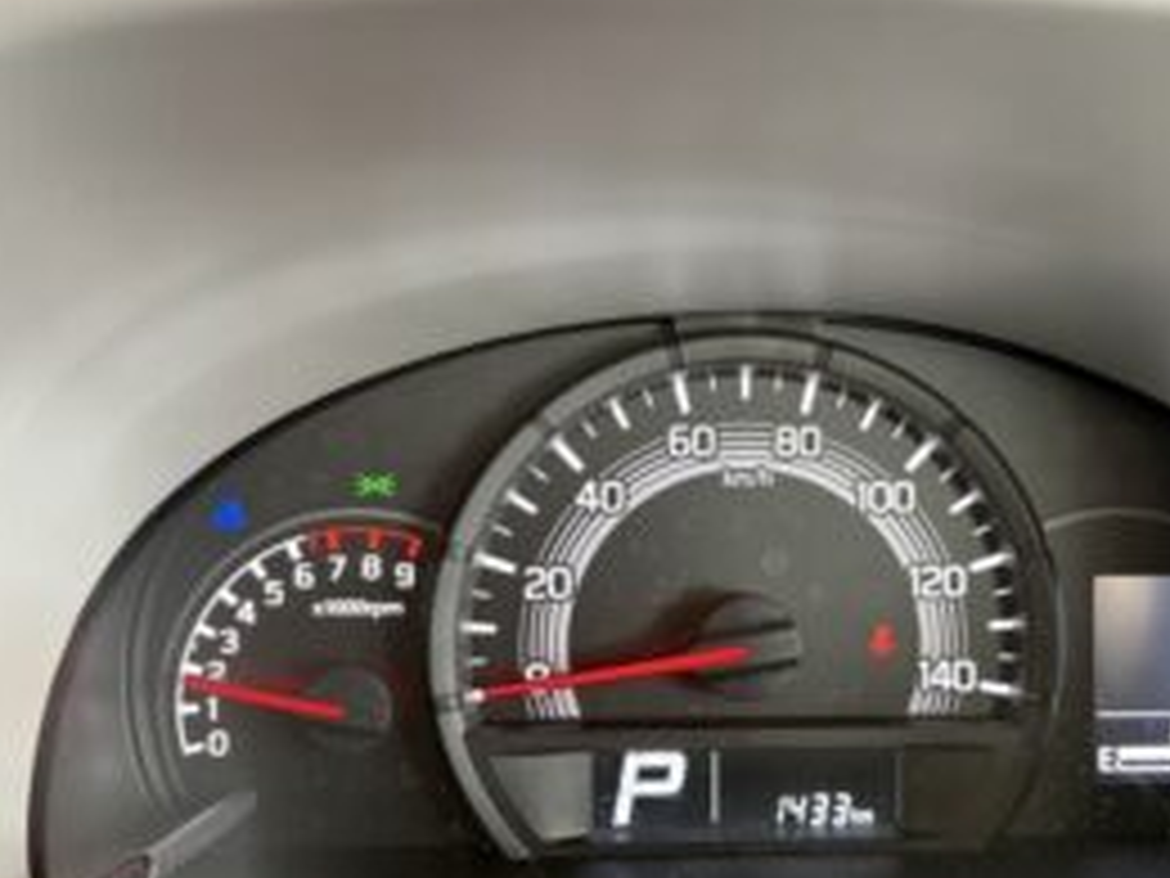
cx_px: 756
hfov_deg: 51.9
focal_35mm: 35
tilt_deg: -26.6
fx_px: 1183
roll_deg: -1.9
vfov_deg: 40.5
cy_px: 520
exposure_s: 1/59
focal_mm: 5.96
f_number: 1.6
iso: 500
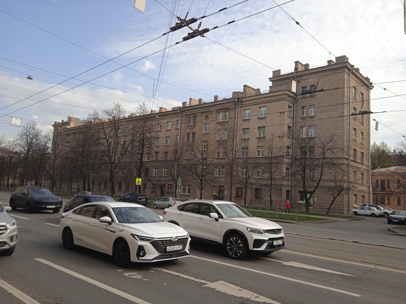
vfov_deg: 49.7
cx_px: 203
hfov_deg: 63.4
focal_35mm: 28
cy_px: 152
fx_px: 328
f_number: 2.2
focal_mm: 3.43
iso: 112
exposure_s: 1/729
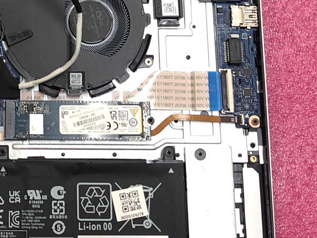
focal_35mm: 96
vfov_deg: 14.9
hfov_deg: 20.1
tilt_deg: -75.6
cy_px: -45
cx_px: 33
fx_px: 879
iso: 32
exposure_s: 1/25
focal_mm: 3.99
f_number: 1.8
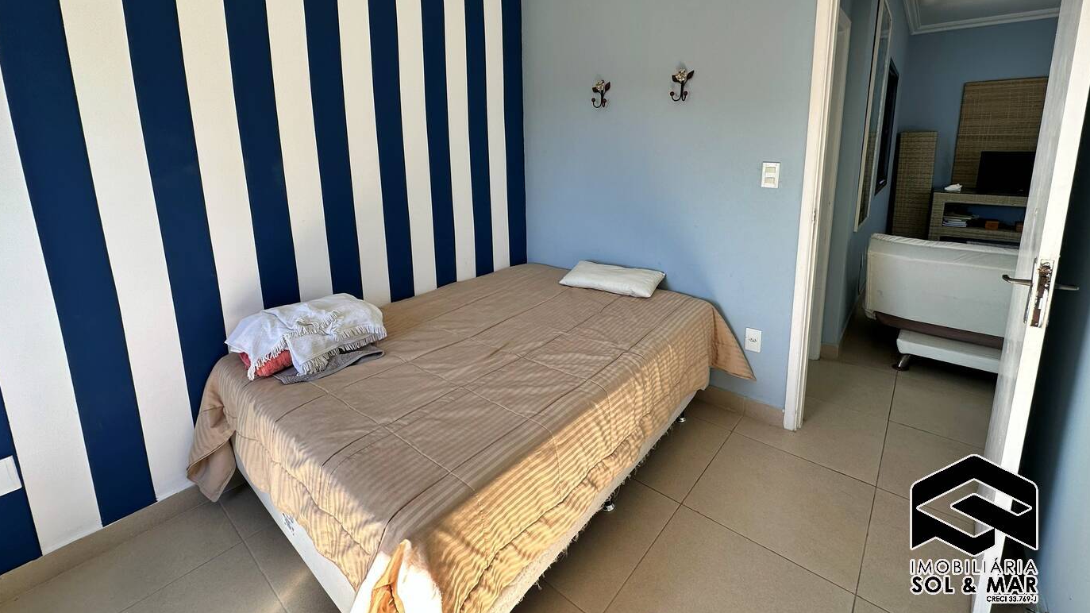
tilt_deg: -10.1
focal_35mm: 16
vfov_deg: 65.9
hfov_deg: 99.4
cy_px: 223
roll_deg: +0.7
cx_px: 553
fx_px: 462
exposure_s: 1/99
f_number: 2.2
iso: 40
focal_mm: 2.22
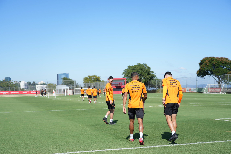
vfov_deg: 26.5
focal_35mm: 51
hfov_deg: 38.9
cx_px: 116
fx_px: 327
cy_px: 77
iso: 100
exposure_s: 1/1000
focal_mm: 51
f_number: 4
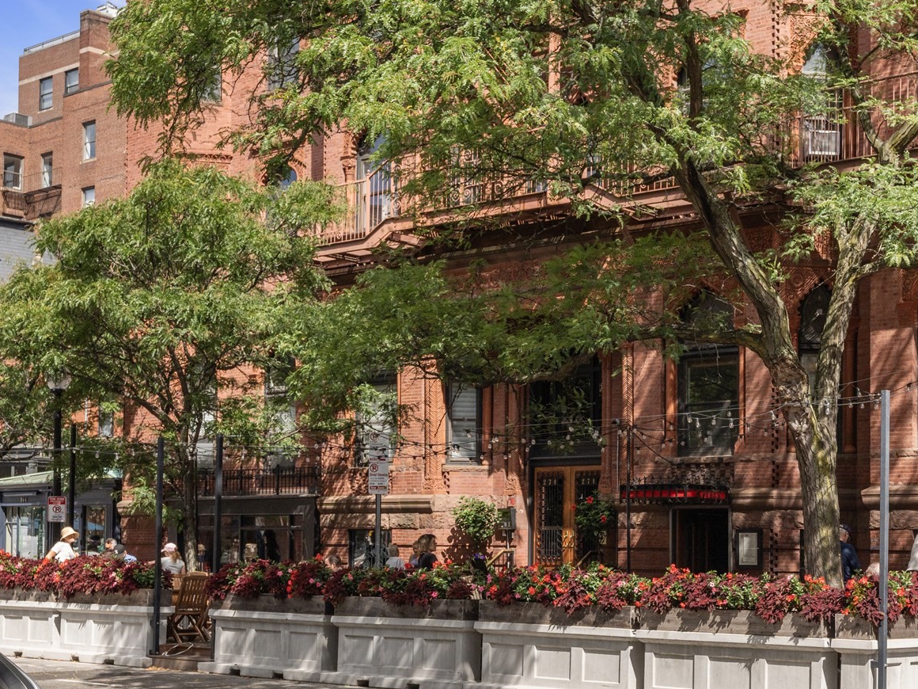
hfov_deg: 33.7
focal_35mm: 56
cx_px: 687
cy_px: 506
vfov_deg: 25.8
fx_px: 1485
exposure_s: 1/500
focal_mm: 33
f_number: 8
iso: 200
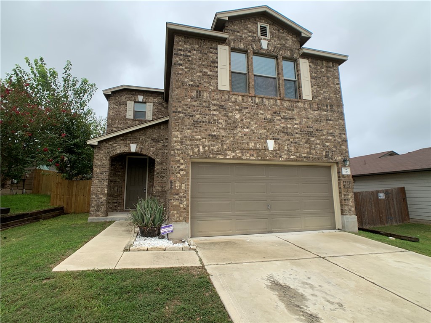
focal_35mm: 26
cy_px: 162
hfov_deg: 67.3
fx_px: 324
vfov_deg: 53.1
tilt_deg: +9.4
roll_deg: -0.6
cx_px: 216
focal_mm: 4.25
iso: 25
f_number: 1.8
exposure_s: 1/1282
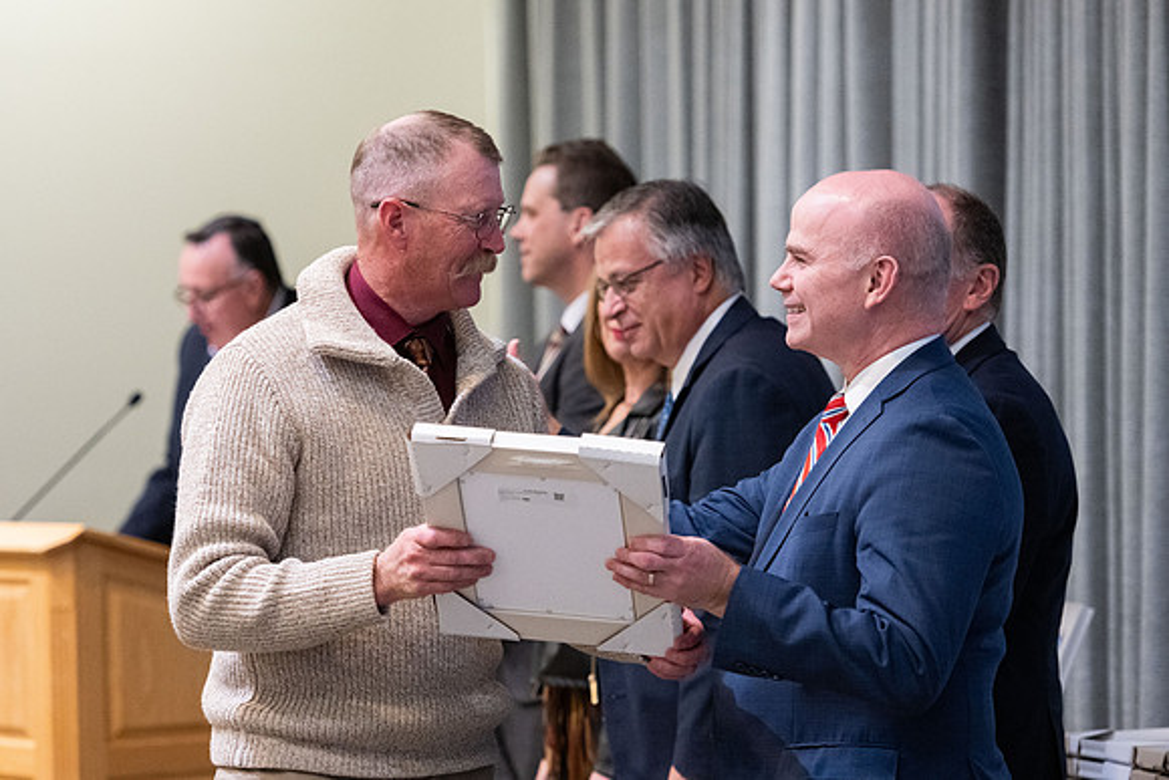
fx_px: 4942
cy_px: 385
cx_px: 470
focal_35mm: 152
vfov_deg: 9.0
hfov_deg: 13.5
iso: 4000
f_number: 2.8
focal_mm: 125
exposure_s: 1/160
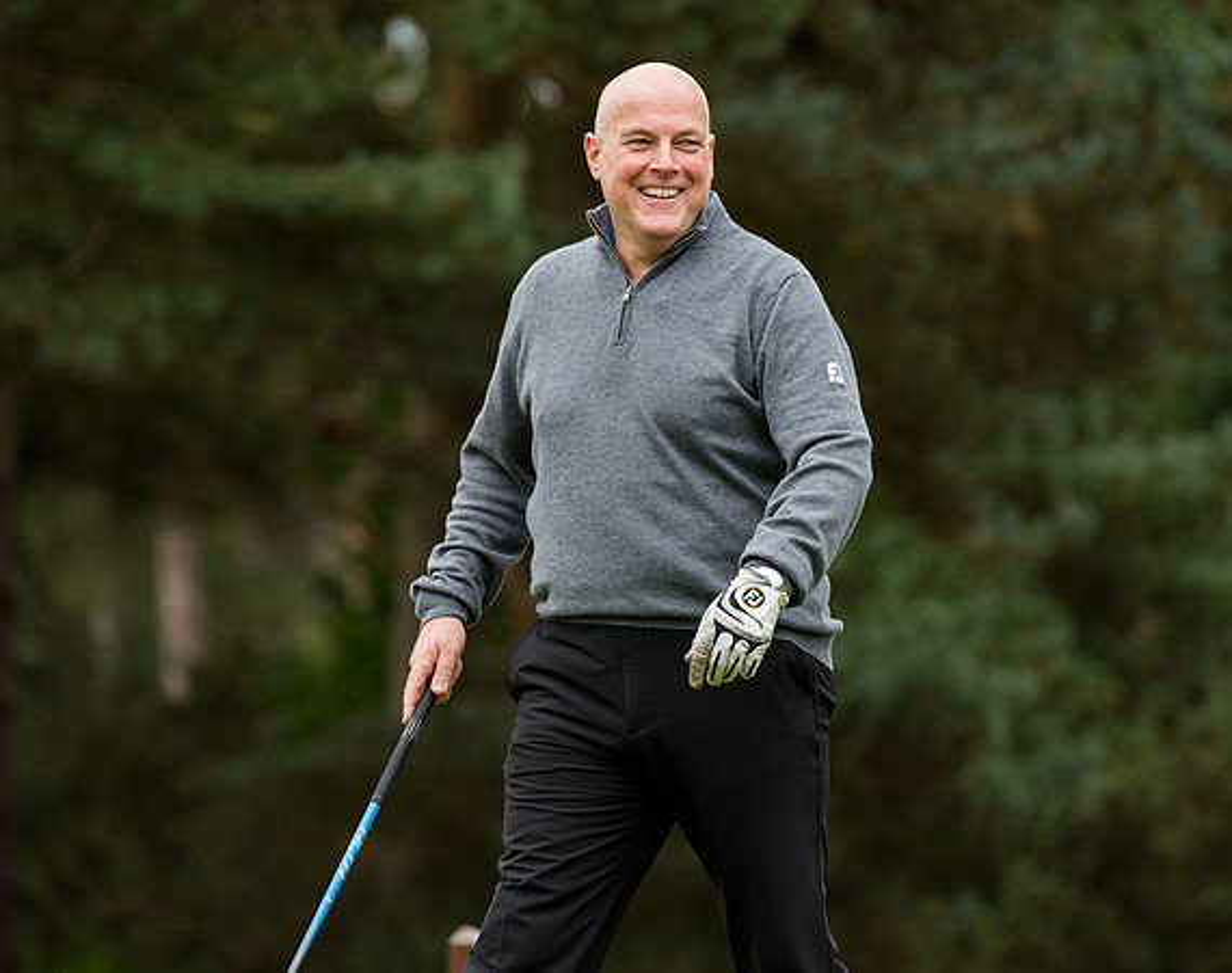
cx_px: 599
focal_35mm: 261
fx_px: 9456
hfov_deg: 7.5
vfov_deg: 5.9
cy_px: 458
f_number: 4
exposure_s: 1/1000
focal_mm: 200
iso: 800
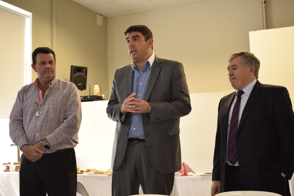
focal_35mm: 51
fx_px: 417
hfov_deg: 38.9
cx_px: 147
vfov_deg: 26.5
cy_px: 98
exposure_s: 1/60
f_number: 4.5
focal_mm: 34
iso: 1600
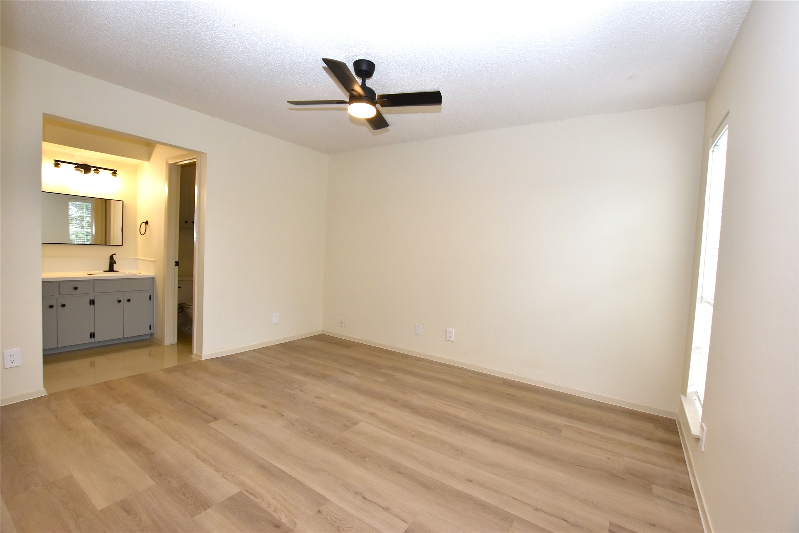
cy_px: 266
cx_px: 400
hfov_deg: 100.4
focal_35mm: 15
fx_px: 333
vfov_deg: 77.3
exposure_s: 1/200
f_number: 5.6
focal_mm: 10
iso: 640
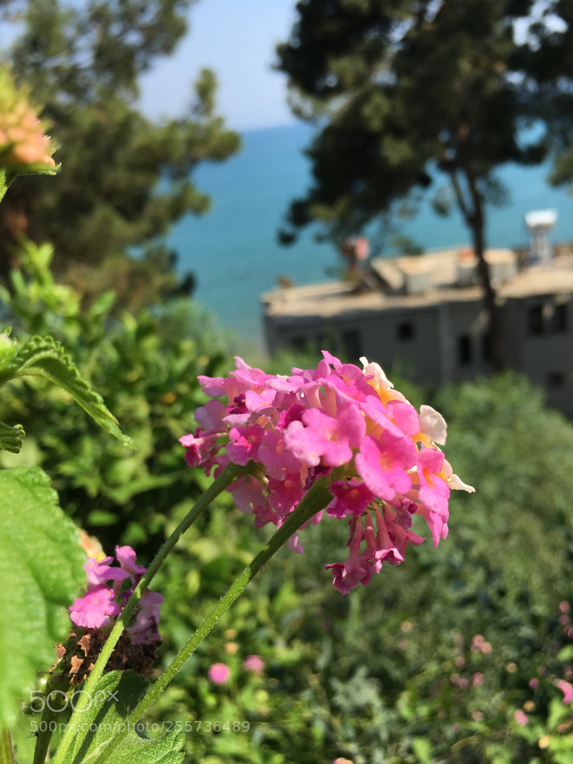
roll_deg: +6.7
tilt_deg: -20.3
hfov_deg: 48.2
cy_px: 382
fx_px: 640
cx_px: 286
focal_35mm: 29
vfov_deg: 61.7
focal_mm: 4.15
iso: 25
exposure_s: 1/1083
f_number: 2.2
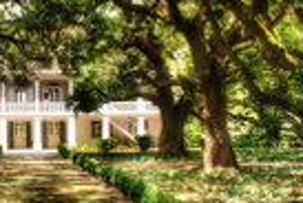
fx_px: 886
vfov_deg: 13.0
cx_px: 38
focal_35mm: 105
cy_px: 10
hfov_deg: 19.1
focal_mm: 20
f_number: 5.6
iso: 200
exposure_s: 1/125
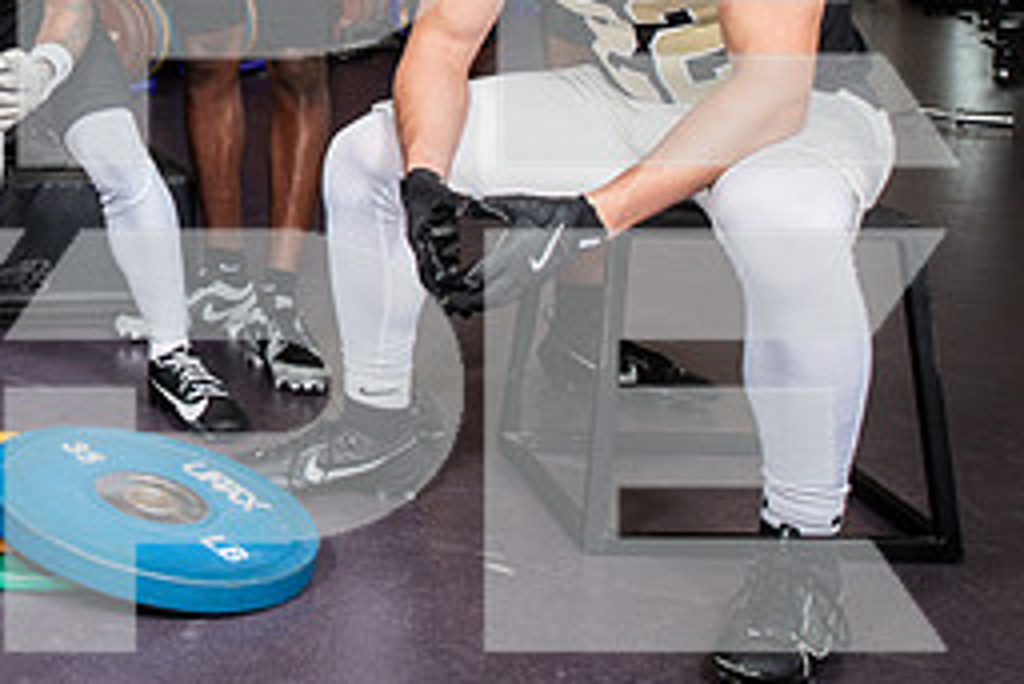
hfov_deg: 27.5
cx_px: -60
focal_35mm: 68
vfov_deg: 19.3
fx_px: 1935
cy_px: -42
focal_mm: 30
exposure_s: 1/250
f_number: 5.6
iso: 500
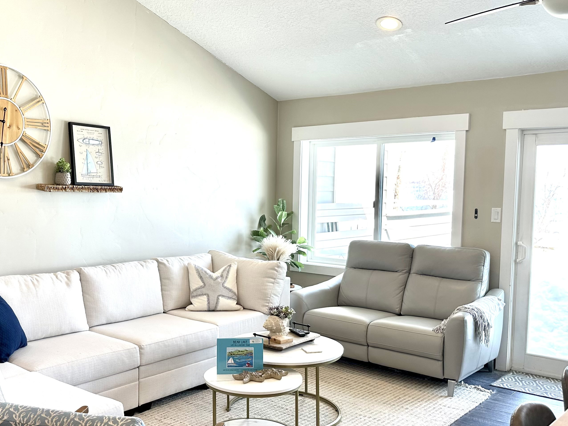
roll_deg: -0.2
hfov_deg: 48.4
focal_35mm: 38
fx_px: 623
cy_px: 243
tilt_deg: -4.8
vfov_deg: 37.6
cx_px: 207
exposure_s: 1/192
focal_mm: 6.86
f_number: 1.78
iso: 64
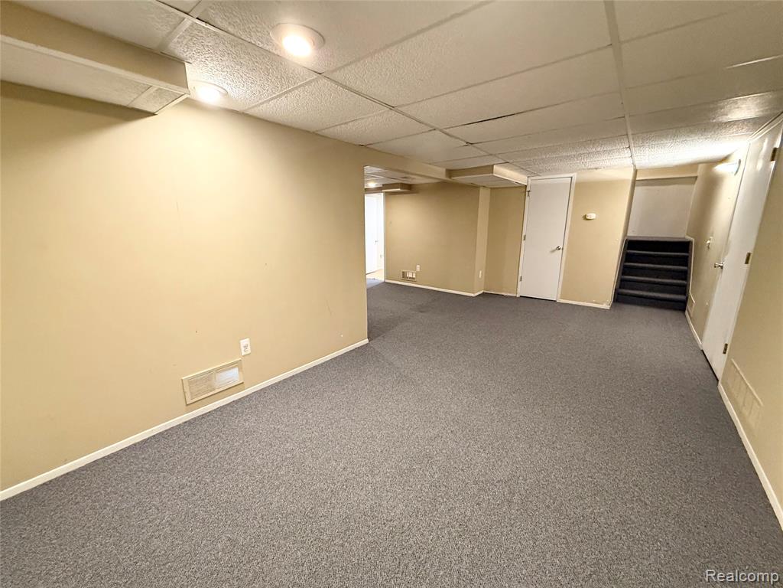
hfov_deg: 102.1
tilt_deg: -12.8
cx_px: 392
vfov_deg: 85.7
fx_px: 317
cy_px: 294
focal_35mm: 14
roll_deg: +0.4
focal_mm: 2.22
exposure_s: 1/60
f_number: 2.2
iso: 640
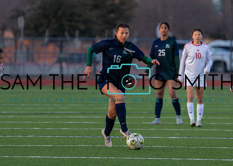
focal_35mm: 524
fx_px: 3466
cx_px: 122
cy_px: 82
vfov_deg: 2.7
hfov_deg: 3.9
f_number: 2.8
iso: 800
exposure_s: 1/1600
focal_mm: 200
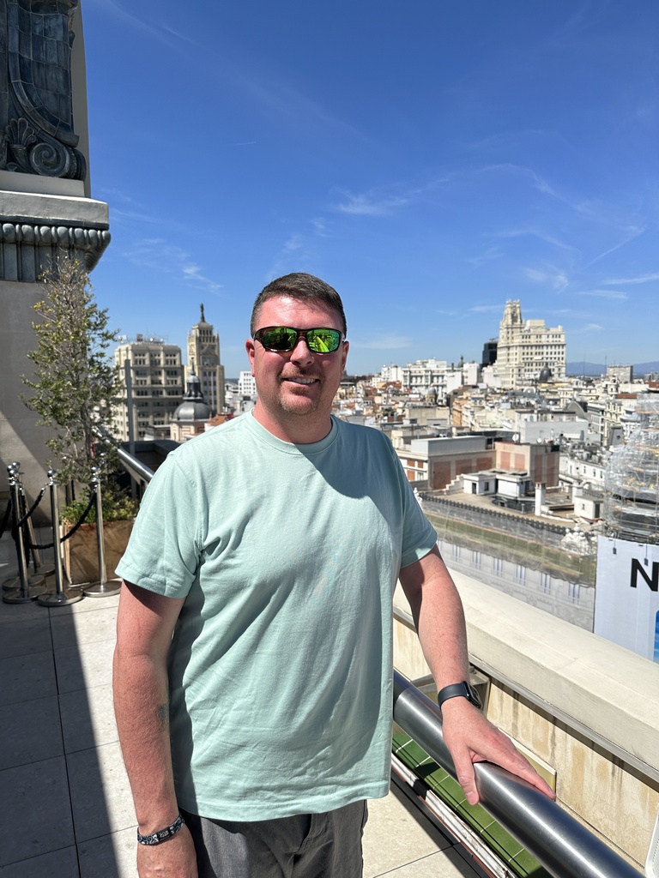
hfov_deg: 56.8
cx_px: 330
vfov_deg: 71.6
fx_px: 609
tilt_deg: -6.3
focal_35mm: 24
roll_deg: +0.3
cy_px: 439
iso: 80
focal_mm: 6.86
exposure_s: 1/7576
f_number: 1.78
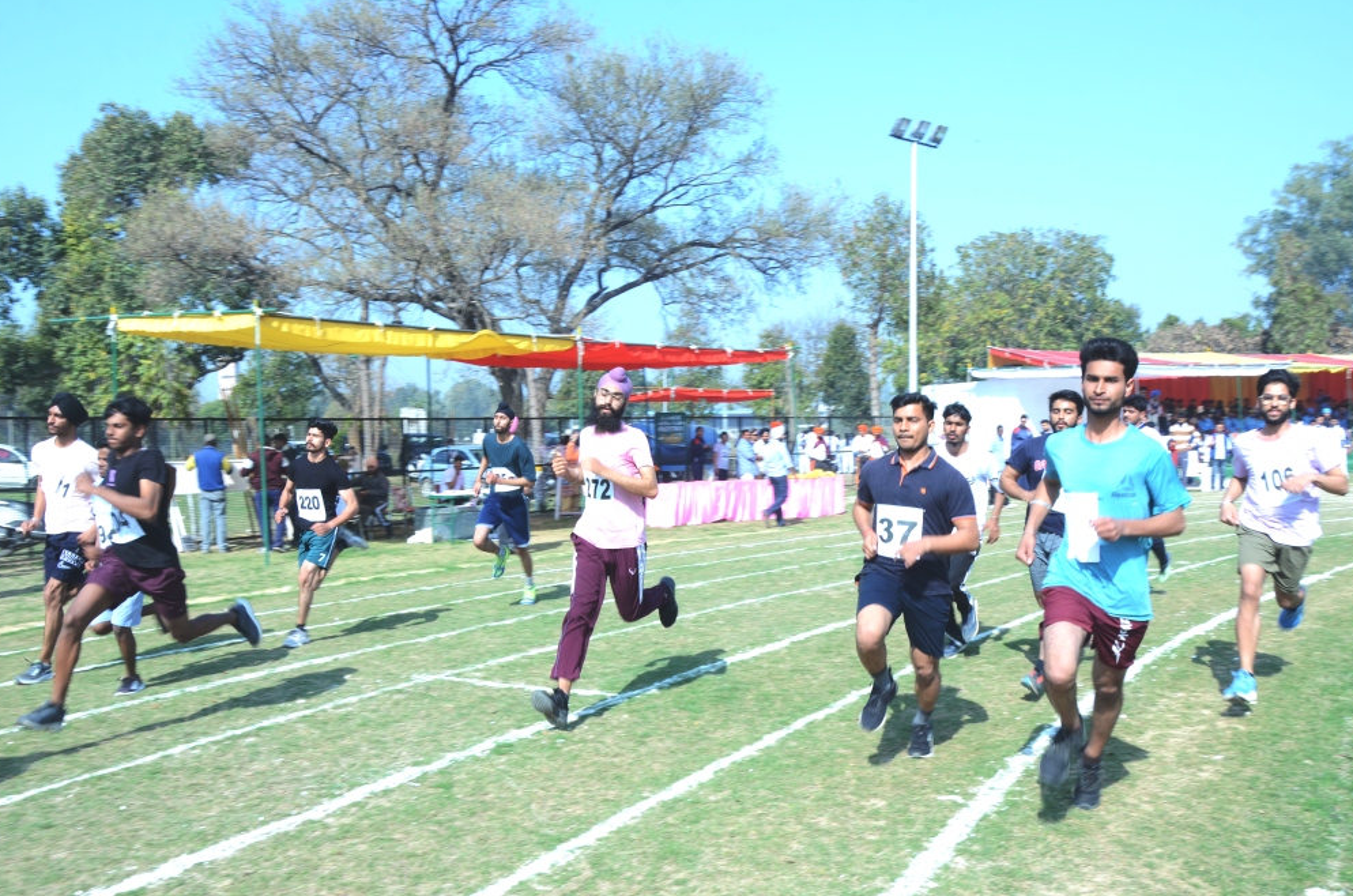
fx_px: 1275
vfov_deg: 38.7
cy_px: 453
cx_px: 676
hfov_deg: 55.9
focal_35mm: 34
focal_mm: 22
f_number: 14
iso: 200
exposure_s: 1/125
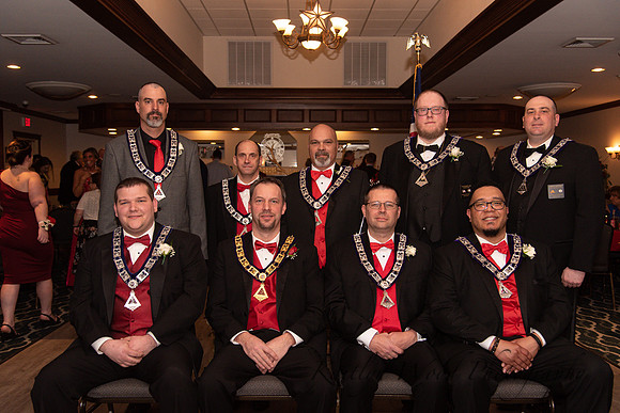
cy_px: 206
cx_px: 310
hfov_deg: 52.6
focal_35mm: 36
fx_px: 627
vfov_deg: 36.5
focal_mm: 35
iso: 800
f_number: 4
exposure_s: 1/200
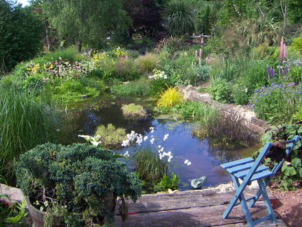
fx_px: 314
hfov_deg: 51.4
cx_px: 151
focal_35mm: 36
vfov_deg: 39.7
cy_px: 114
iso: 50
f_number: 2.8
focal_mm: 4.7
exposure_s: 1/250
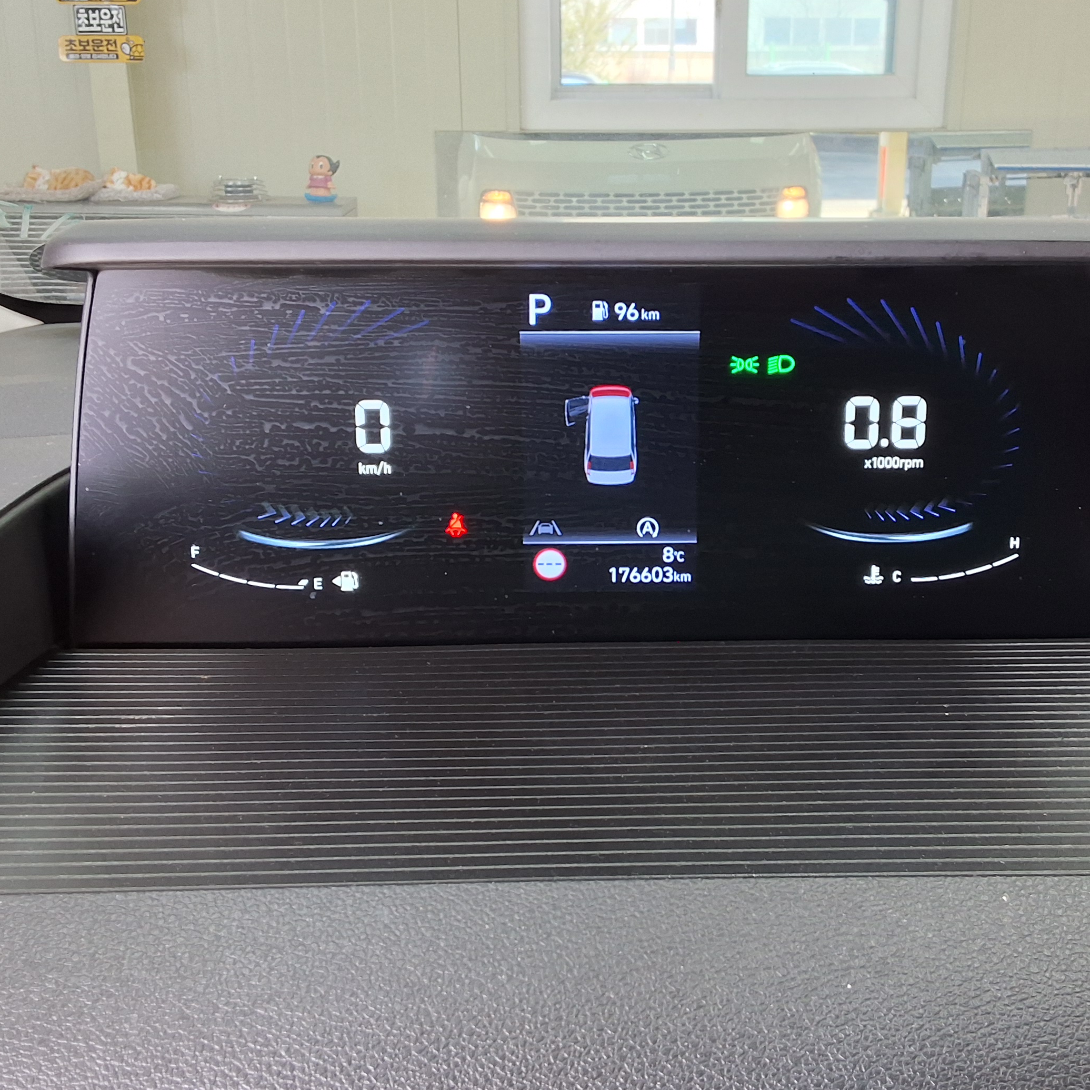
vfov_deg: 42.8
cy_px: 479
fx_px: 1389
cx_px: 628
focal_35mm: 39
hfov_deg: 42.7
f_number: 1.9
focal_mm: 2.91
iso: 80
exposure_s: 1/40
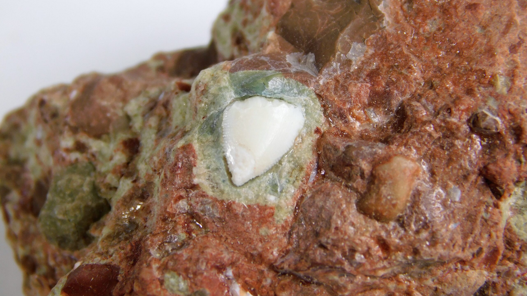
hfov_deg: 8.5
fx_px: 3535
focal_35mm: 253
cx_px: 264
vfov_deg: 4.8
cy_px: 142
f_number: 5.6
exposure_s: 1/100
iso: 125
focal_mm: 41.3
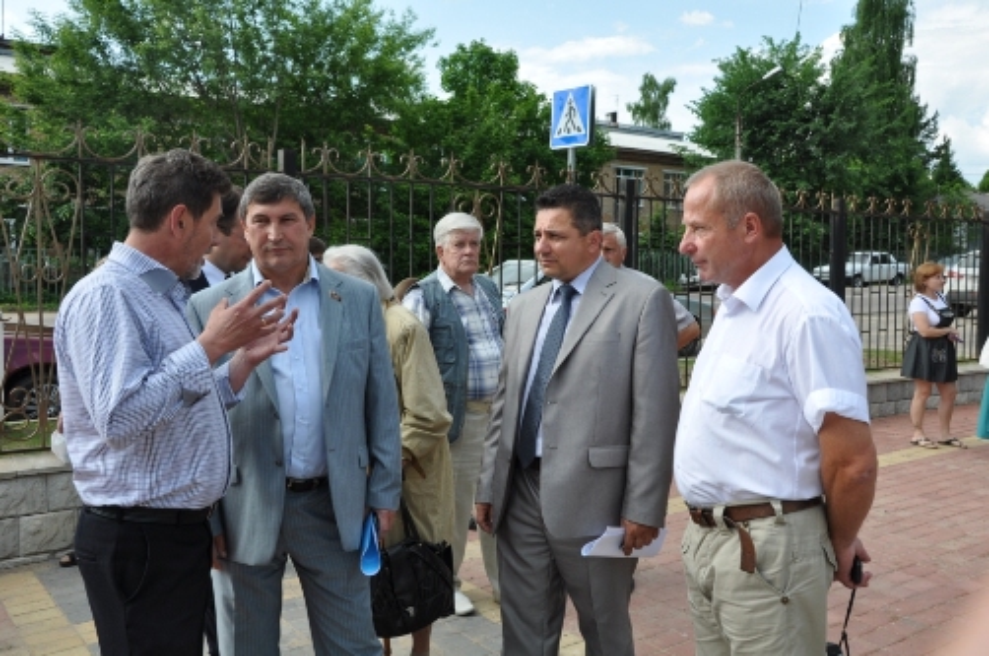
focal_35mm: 36
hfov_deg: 53.2
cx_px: 494
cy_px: 328
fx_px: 987
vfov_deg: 36.8
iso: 200
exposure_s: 1/125
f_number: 11
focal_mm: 24
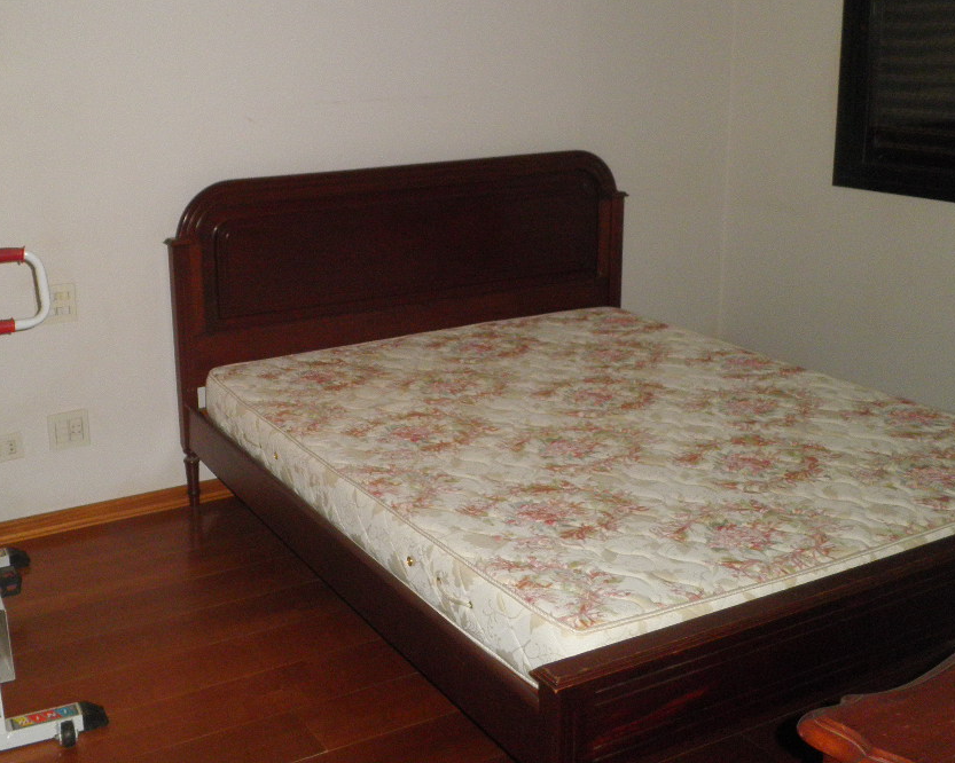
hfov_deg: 46.3
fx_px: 1102
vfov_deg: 38.0
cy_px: 296
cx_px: 337
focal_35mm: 39
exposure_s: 1/30
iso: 250
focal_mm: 4.7
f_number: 2.8
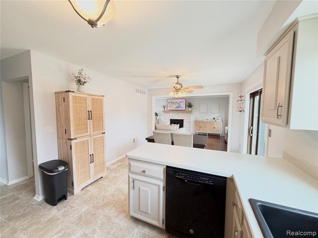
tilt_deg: -4.3
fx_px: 129
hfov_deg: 102.1
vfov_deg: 85.7
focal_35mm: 14
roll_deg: +0.0
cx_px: 159
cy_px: 119
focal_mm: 2.22
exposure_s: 1/120
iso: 250
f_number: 2.2
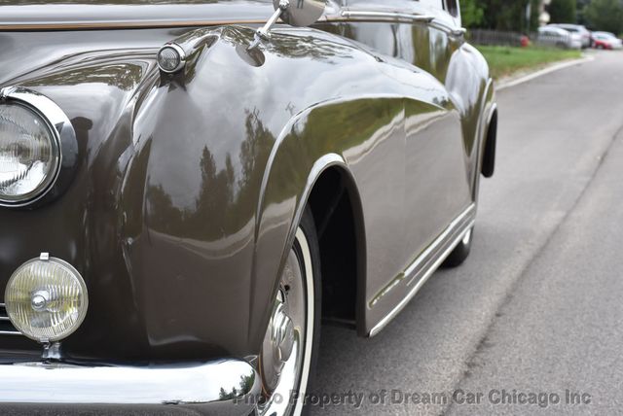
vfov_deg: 17.5
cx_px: 312
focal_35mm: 78
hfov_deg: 26.0
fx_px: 1351
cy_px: 208
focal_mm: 52
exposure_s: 1/500
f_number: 8
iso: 560
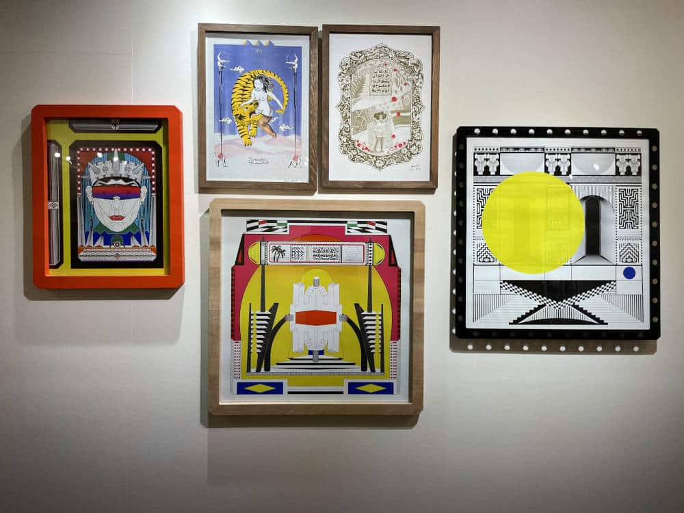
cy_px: 256
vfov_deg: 53.1
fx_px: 514
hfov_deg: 67.3
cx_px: 342
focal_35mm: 26
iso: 32
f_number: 1.6
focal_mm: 4.2
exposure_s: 1/100
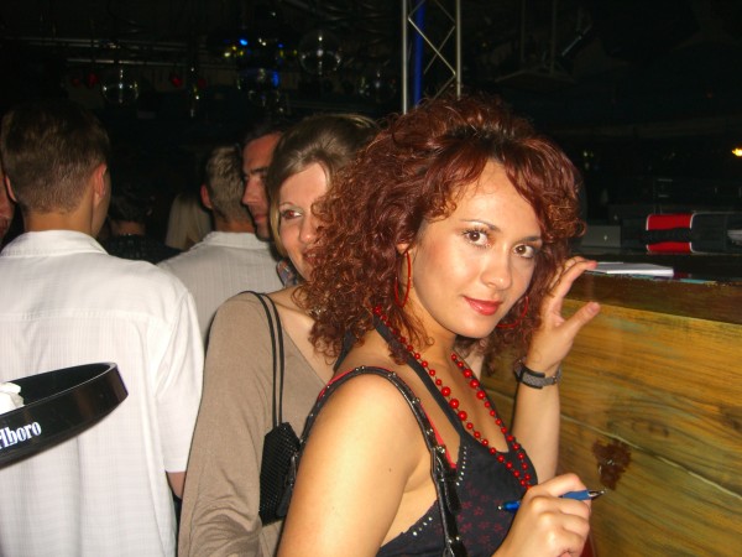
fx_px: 815
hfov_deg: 49.0
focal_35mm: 38
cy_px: 278
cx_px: 371
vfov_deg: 37.7
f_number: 2.8
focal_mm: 7.9
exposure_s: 1/60
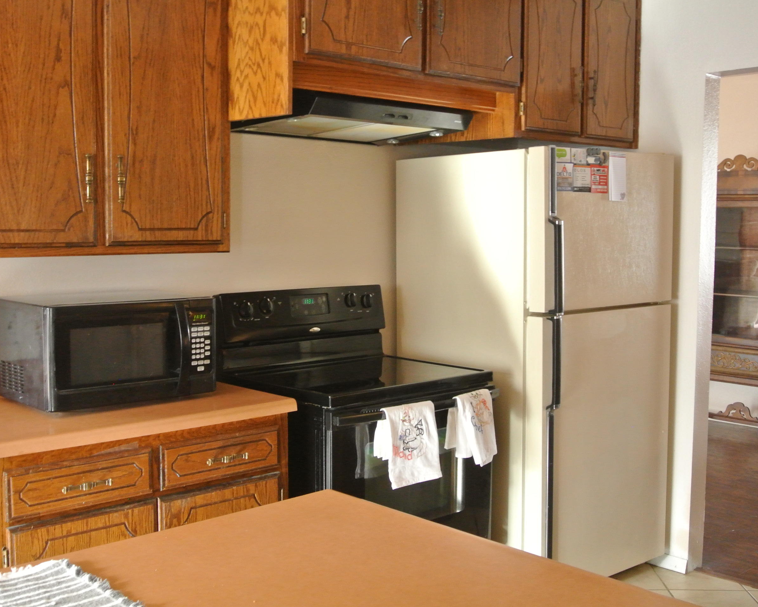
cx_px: 347
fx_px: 942
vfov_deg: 35.7
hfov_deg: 43.8
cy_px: 304
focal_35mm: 42
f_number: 4
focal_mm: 14
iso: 900
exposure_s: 1/15
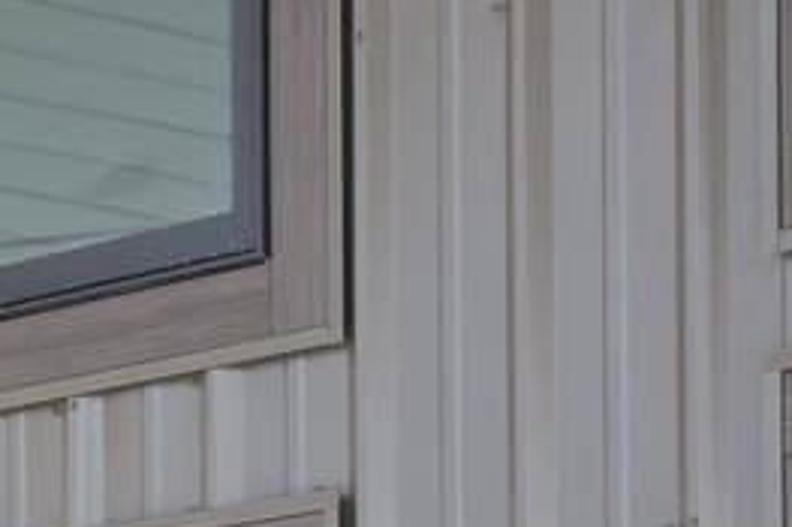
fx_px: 4341
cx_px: -410
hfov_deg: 10.1
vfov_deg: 6.8
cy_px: 983
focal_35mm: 197
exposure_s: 1/200
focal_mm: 27
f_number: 5.6
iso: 100
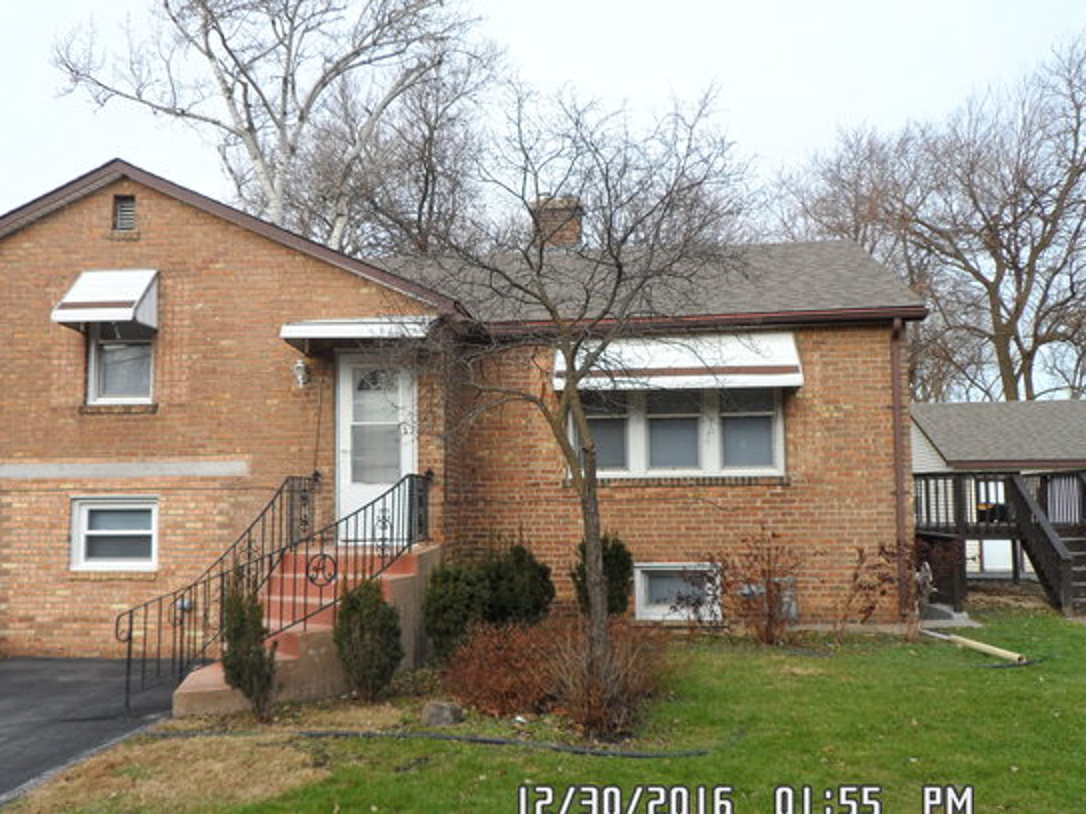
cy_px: 418
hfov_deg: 55.3
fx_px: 1035
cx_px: 490
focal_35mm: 33
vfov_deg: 42.9
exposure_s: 1/350
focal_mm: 4.9
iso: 80
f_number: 3.1
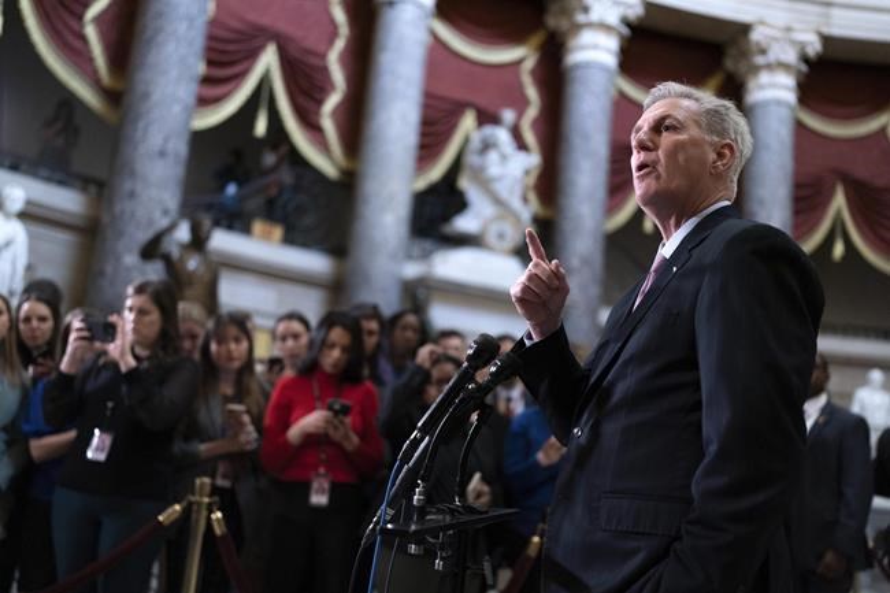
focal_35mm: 35
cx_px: 445
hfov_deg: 54.4
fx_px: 865
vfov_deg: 37.8
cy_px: 296
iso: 2500
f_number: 1.4
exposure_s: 1/1000
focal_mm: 35
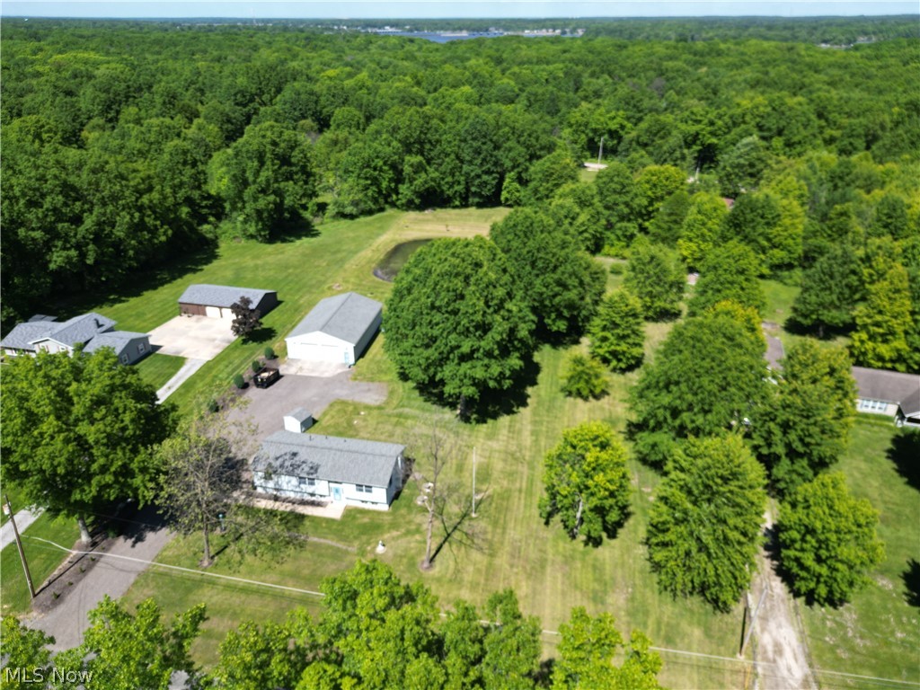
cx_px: 460
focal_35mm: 24
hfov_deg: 71.6
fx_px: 638
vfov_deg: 56.8
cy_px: 345
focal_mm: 6.72
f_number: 1.7
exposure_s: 1/2000
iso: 100
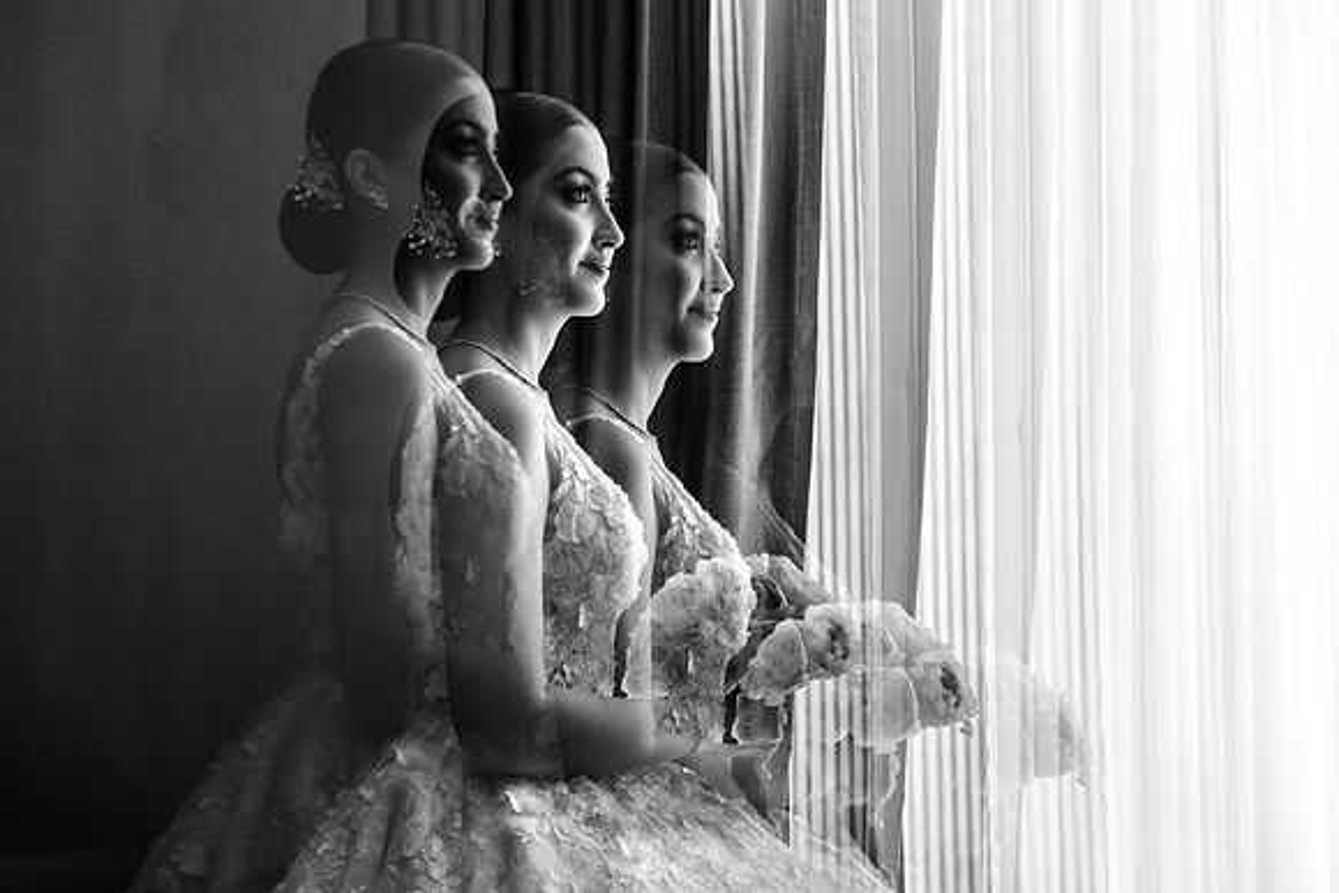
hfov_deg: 33.2
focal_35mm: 60
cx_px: 670
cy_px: 446
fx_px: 2245
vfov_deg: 22.5
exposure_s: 1/640
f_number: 4
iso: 1250
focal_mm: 58
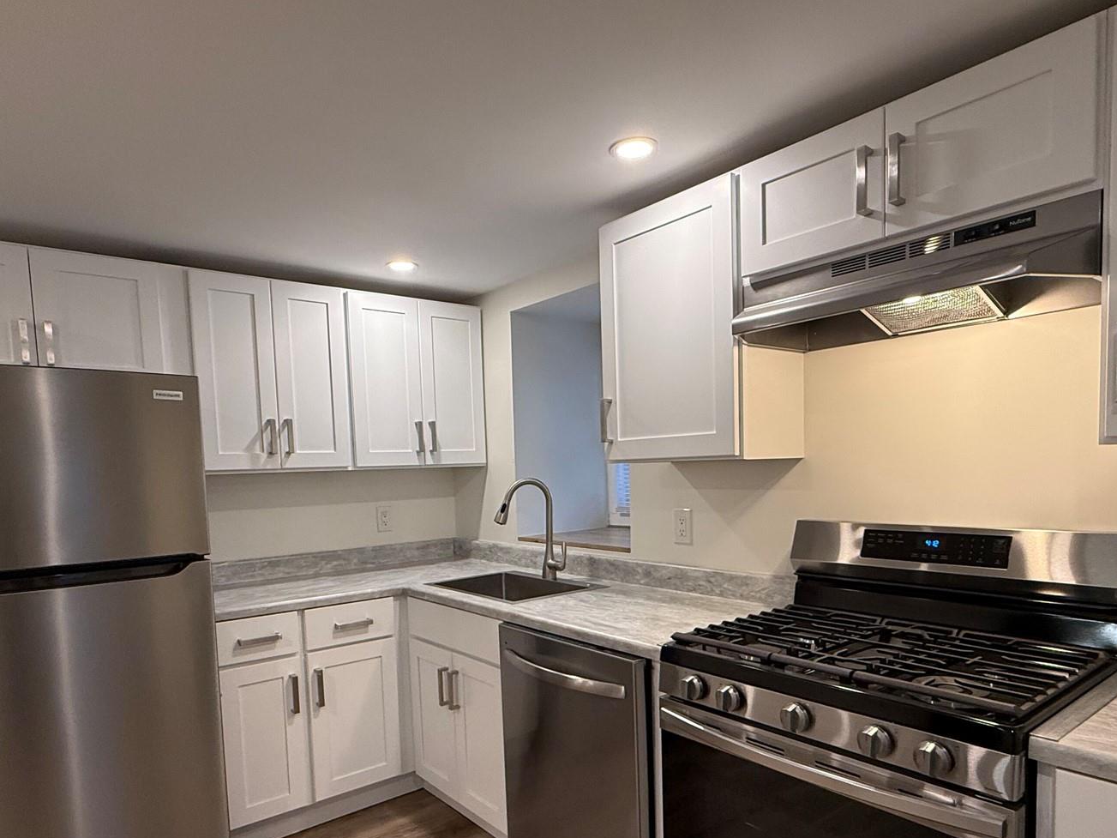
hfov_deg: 76.4
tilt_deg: -4.3
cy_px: 521
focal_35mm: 22
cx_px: 549
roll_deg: +2.2
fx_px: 710
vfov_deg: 60.3
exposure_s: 1/120
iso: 200
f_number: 2.2
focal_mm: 2.22
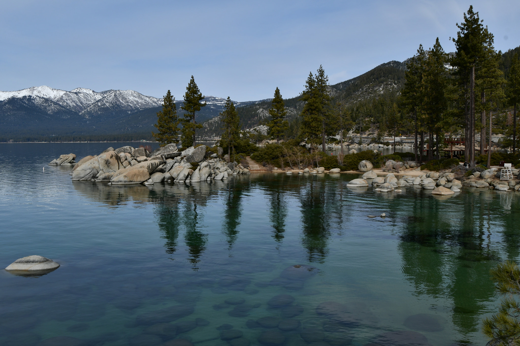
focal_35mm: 36
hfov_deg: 53.1
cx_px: 260
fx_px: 520
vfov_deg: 36.9
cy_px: 173
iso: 100
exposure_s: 1/320
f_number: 11
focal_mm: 24
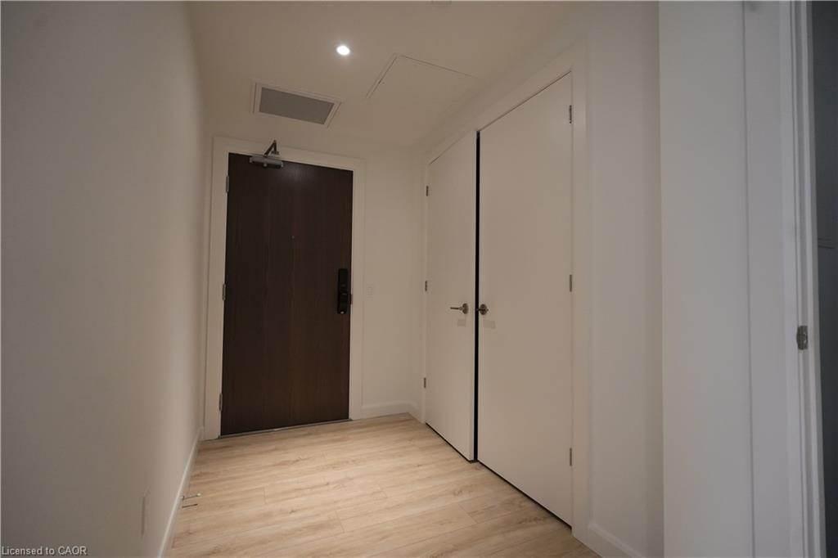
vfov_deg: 72.0
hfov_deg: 95.0
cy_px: 279
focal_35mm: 16
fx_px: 384
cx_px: 419
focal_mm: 16.5
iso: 4000
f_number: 4
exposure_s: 1/200
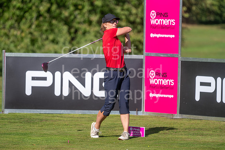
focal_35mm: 300
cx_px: 112
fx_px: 1875
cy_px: 75
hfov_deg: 6.9
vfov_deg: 4.6
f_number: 5
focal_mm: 300
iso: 500
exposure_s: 1/4000
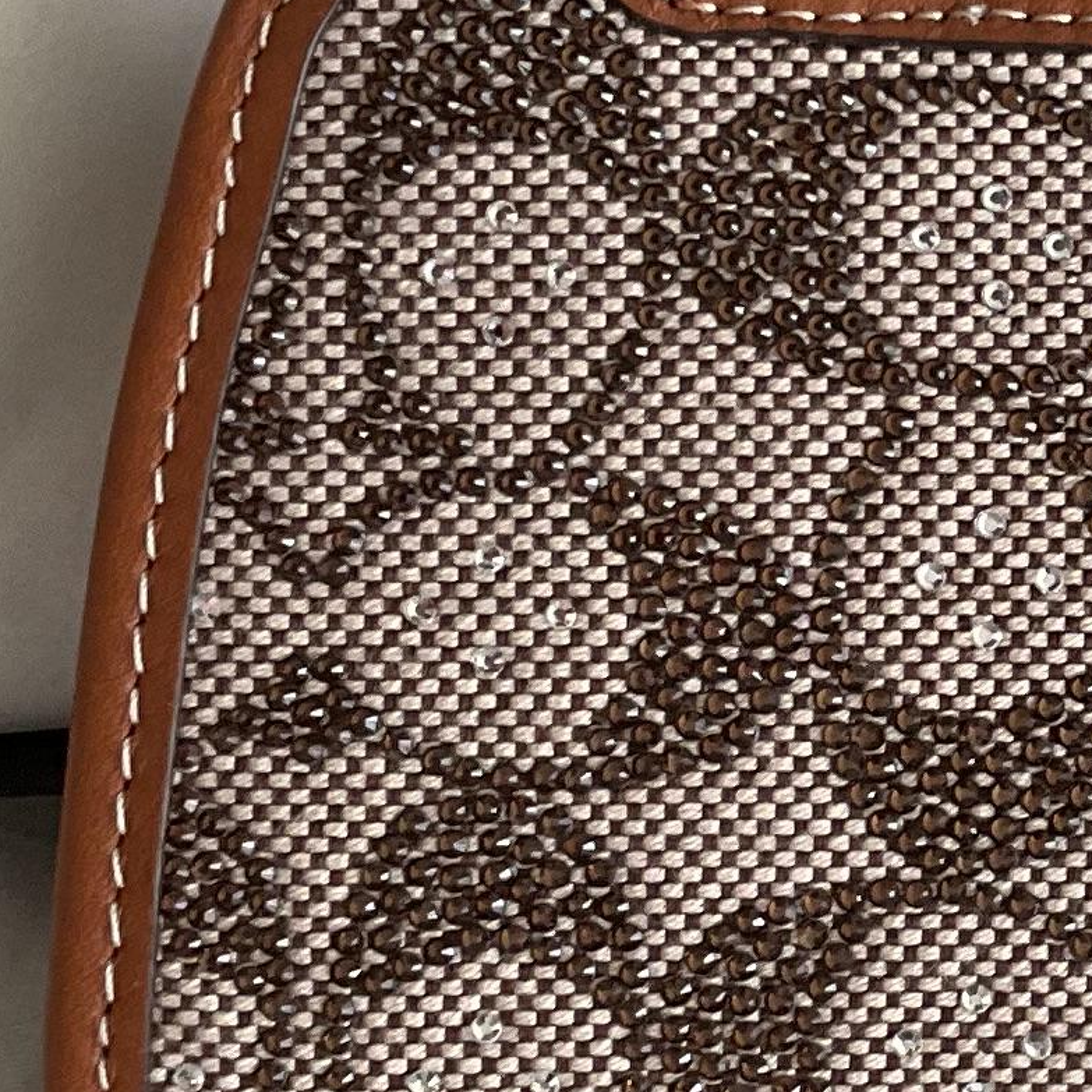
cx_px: 1512
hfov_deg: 12.7
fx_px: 4711
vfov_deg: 13.2
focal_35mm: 132
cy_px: 402
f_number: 1.8
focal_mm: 3
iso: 50
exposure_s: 1/122
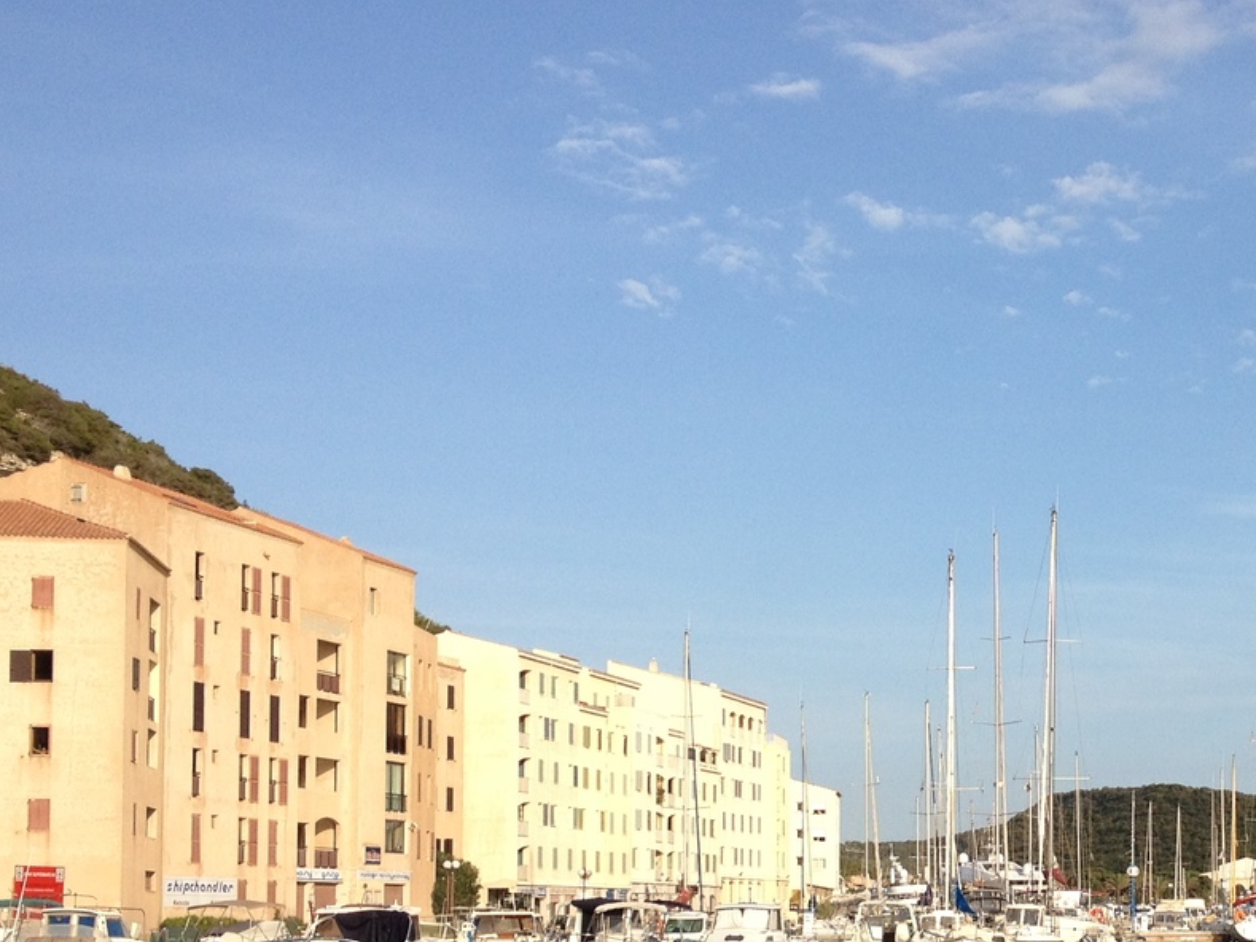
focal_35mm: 71
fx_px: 2577
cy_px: 804
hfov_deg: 26.6
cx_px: 1095
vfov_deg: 20.4
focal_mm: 4.28
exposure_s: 1/1534
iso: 64
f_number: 2.4
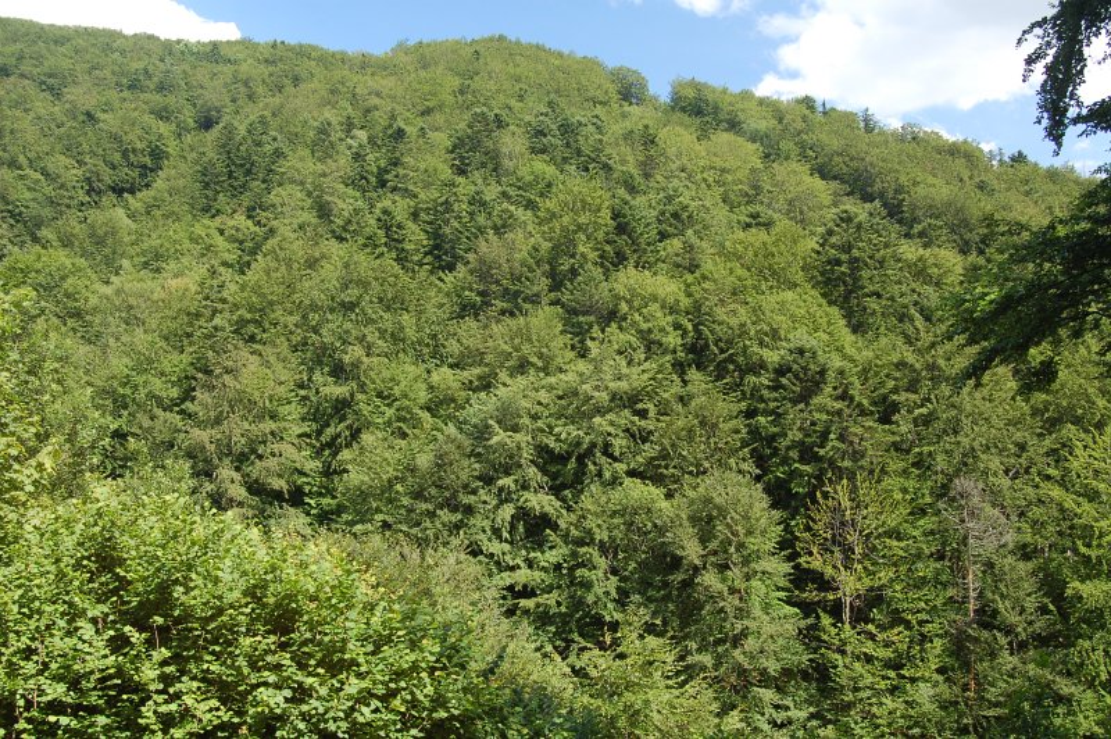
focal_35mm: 42
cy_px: 370
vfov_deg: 31.8
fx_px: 1295
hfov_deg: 46.4
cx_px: 556
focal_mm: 28
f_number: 11
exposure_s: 1/20
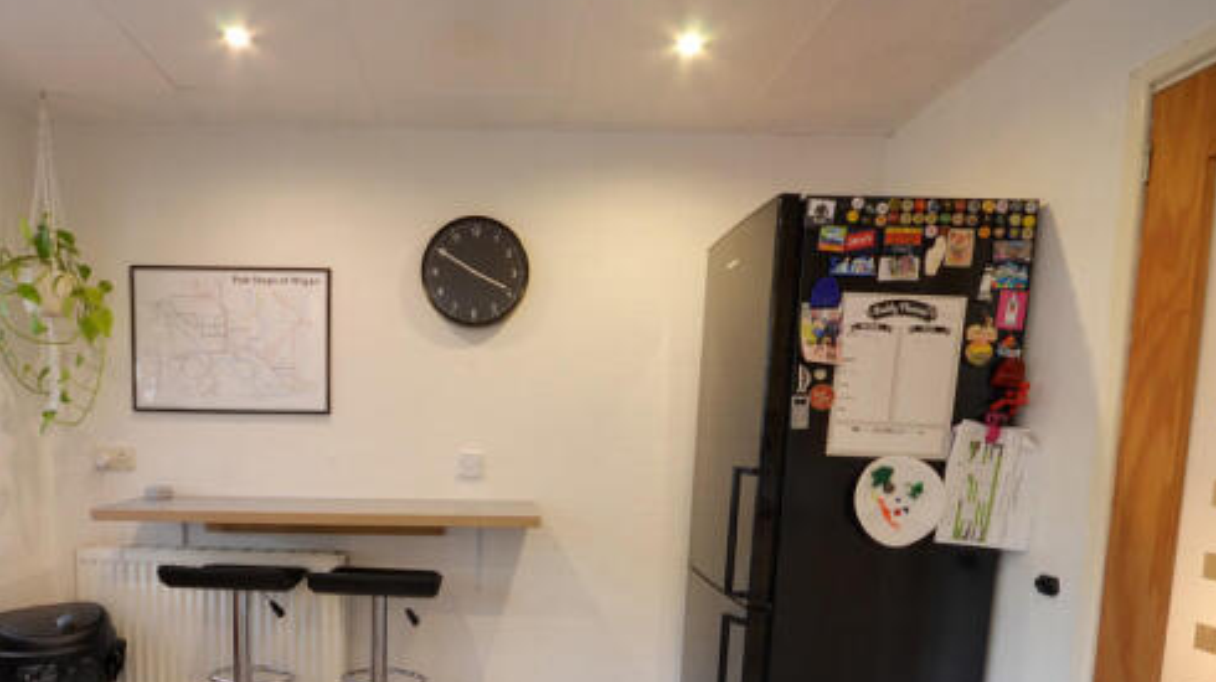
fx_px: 677
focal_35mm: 21
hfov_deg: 82.3
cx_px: 454
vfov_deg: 51.6
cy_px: 498
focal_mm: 10
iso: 400
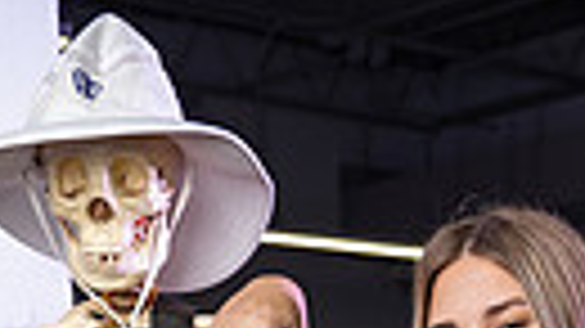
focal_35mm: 120
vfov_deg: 8.6
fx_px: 1861
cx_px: 324
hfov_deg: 17.9
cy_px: 939
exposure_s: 1/250
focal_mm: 33
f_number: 4.5
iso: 250
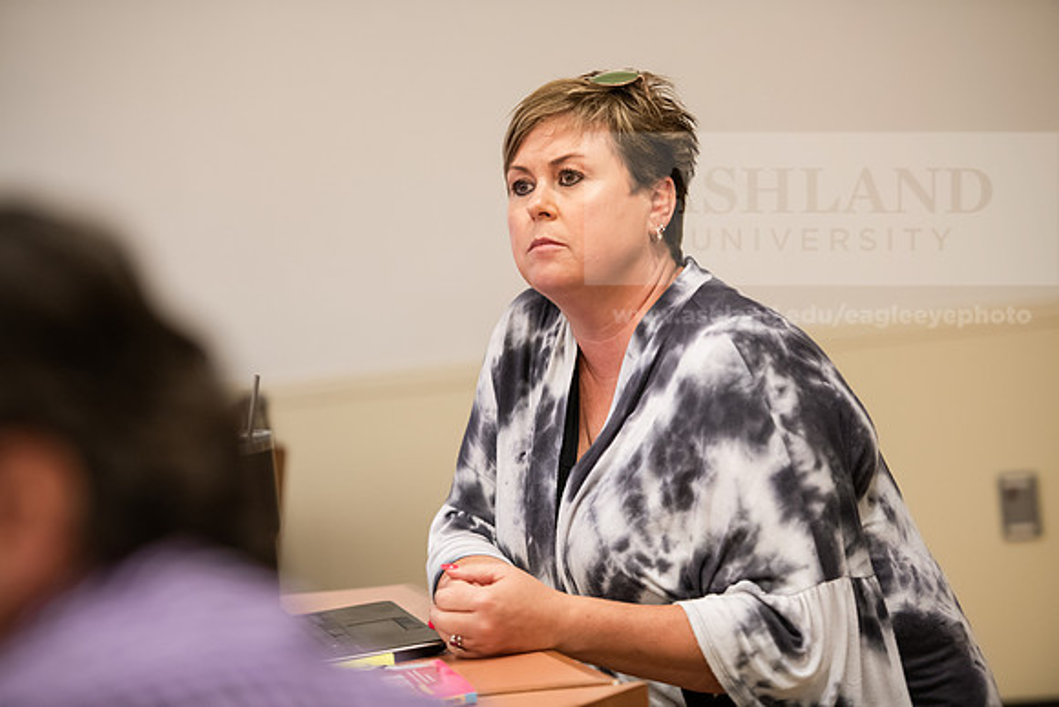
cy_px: 354
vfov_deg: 11.2
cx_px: 530
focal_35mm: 122
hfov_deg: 16.8
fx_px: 3590
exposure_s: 1/200
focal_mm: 122
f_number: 2.8
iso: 1250
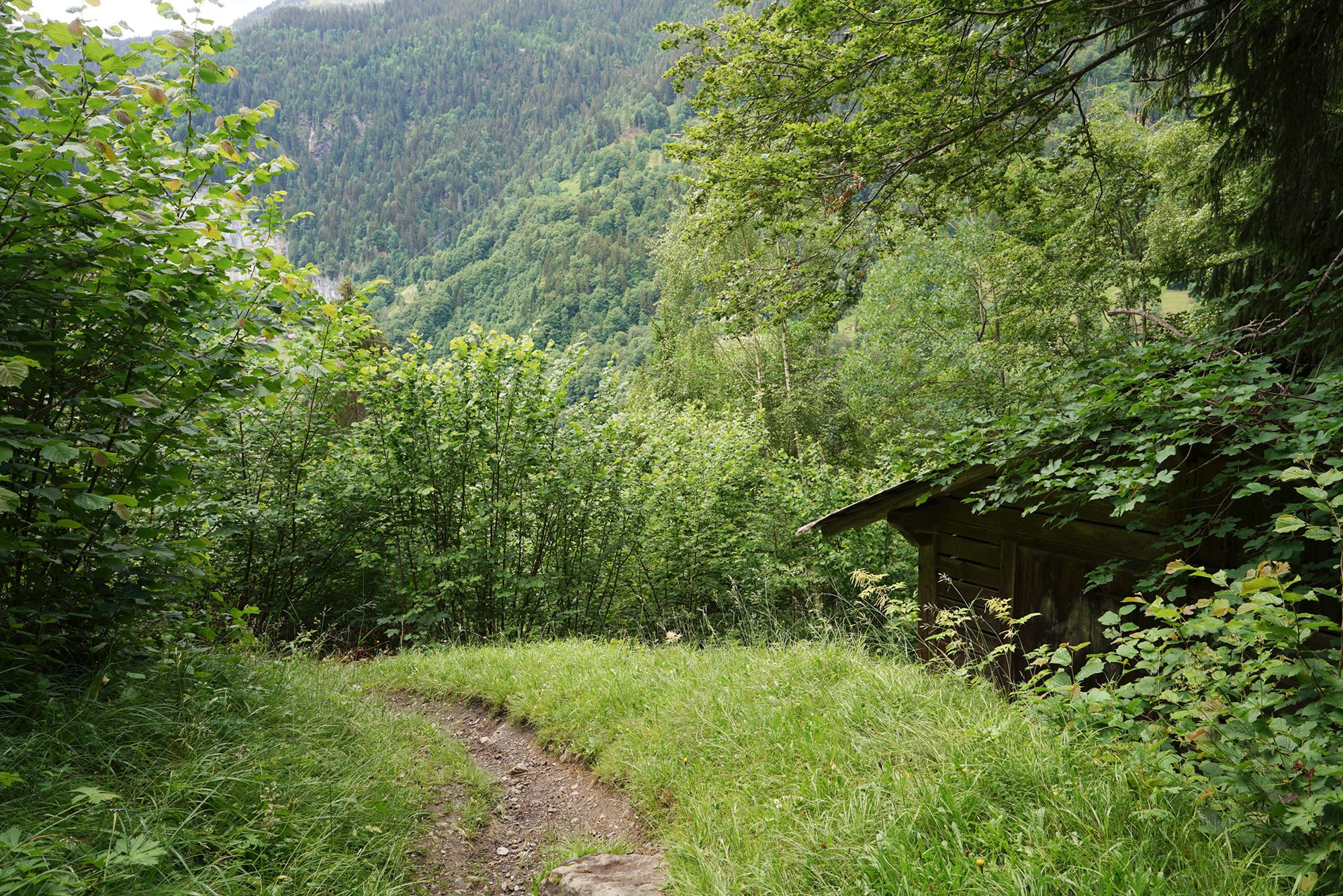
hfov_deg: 73.7
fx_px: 895
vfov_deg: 53.1
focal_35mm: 24
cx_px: 672
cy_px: 448
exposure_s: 1/100
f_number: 5.6
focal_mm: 24
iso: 100
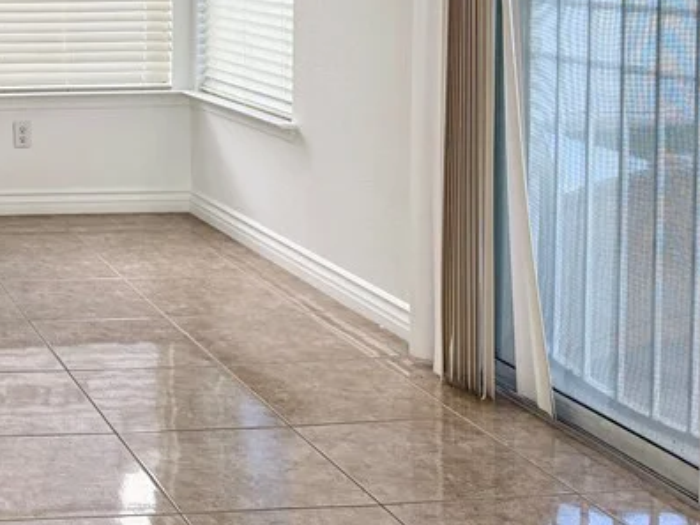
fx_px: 1254
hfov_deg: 26.9
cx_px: -179
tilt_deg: -2.8
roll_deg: +0.6
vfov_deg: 22.5
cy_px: -35
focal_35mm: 62
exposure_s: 1/120
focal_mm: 6.76
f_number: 1.78
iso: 160
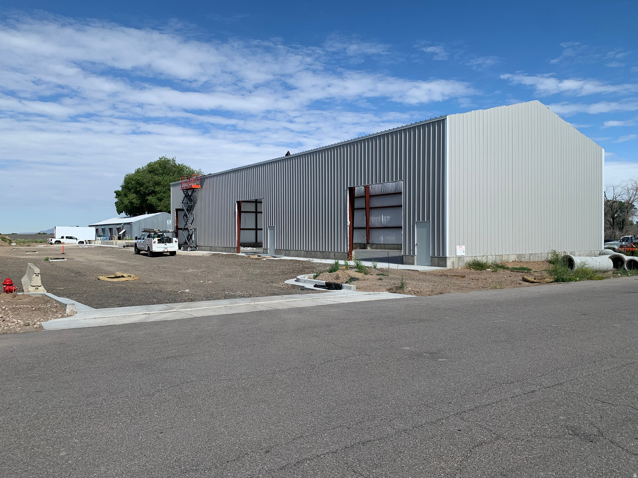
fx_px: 479
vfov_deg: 53.1
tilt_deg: -2.8
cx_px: 319
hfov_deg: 67.3
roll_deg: +0.6
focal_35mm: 26
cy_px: 239
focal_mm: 4.25
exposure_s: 1/3289
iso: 25
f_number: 1.8
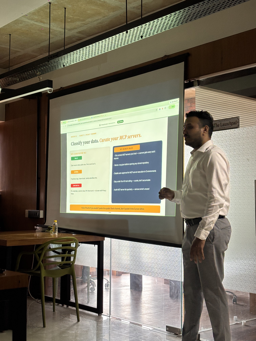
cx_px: 128
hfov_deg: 28.0
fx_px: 513
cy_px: 170
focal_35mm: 52
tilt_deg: +3.6
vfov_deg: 36.8
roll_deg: -1.1
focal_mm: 5.96
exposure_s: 1/60
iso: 64
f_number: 1.6
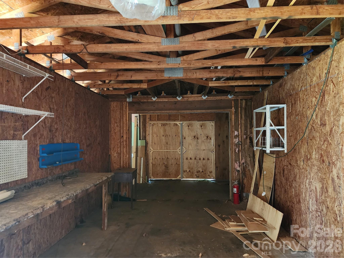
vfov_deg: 58.9
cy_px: 129
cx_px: 172
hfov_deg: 73.9
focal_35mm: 23
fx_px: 229
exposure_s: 1/24
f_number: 1.8
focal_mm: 6.4
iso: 640
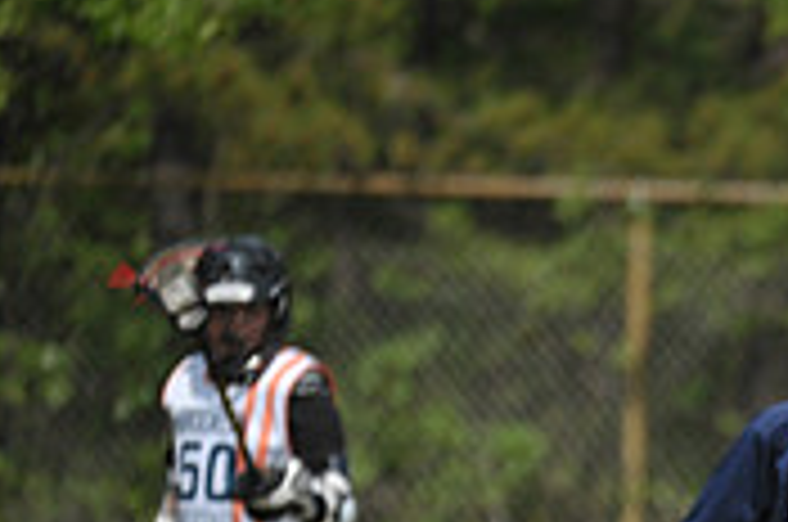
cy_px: 796
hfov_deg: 2.1
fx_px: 21019
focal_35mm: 962
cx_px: 1256
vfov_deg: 1.4
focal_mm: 290
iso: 640
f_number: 4
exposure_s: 1/5000
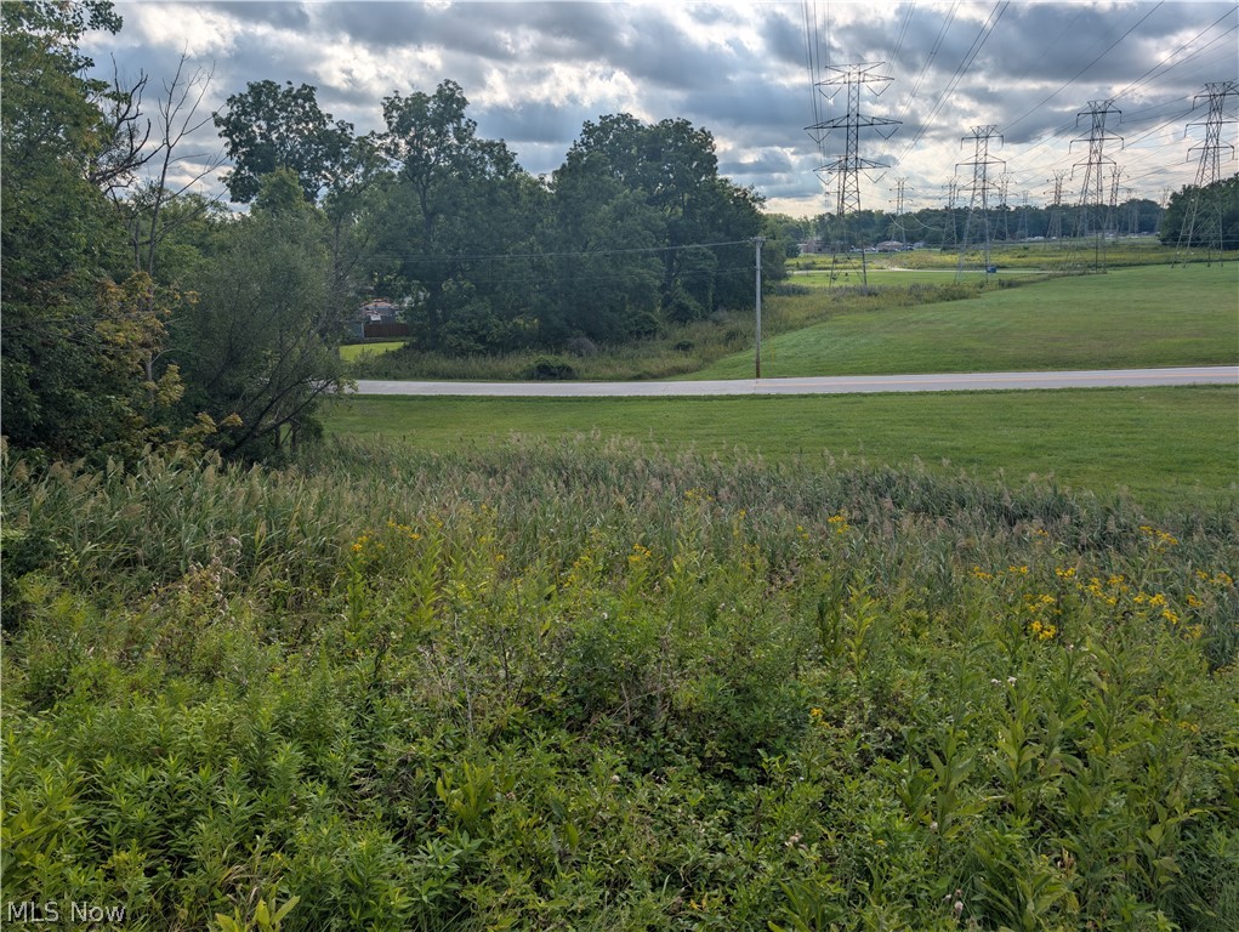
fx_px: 860
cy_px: 466
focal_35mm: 24
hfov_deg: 71.5
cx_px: 620
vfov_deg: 56.9
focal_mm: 6.9
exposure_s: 1/1852
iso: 20
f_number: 1.68
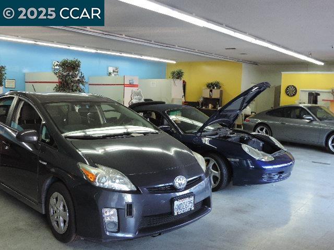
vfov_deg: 40.7
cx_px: 167
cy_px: 125
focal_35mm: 35
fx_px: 338
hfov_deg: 52.6
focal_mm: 6.2
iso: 400
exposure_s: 1/40
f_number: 3.3
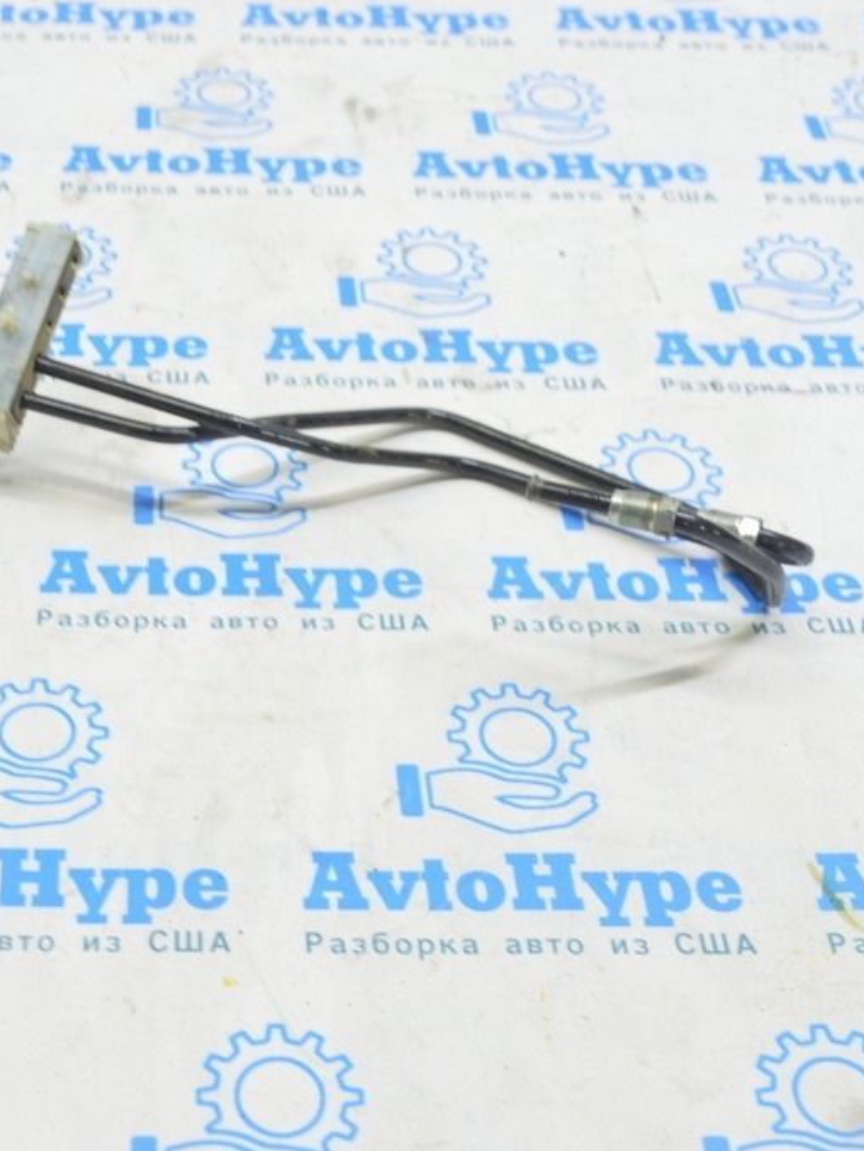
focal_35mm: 59
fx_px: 1953
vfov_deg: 32.8
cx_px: 136
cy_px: 575
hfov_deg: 24.4
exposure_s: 1/15
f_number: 5.6
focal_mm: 27
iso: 400
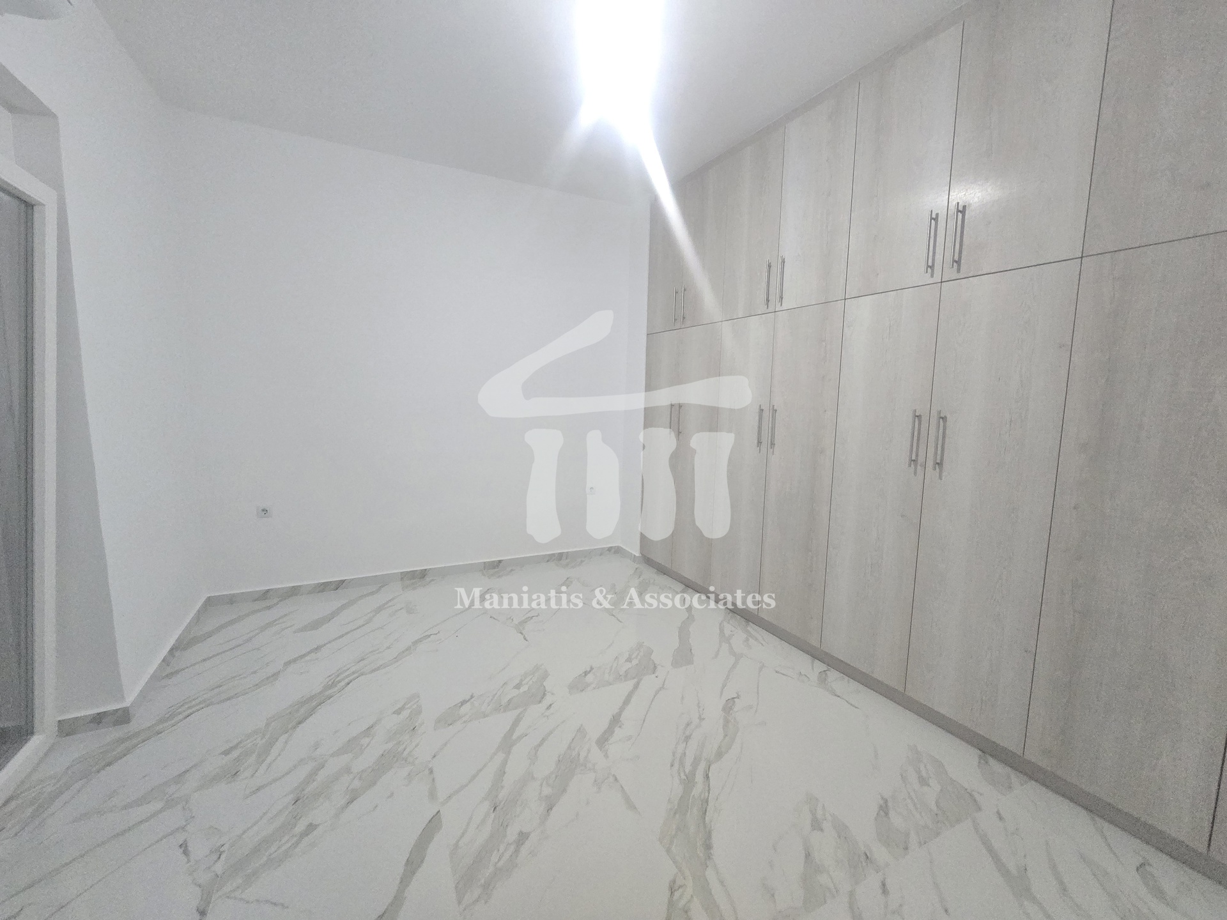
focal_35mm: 13
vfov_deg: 89.9
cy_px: 460
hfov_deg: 106.2
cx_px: 614
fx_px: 461
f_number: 2.2
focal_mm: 2.2
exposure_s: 1/50
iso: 640
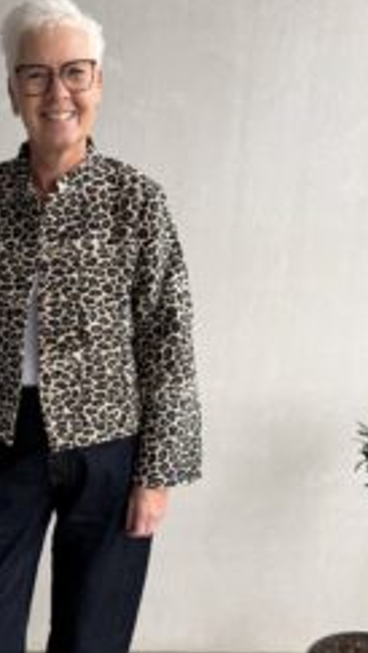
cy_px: 400
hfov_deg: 26.7
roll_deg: -0.4
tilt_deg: -17.1
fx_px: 745
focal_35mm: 43
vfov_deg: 47.0
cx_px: 32
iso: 64
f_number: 1.78
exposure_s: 1/121
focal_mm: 6.76
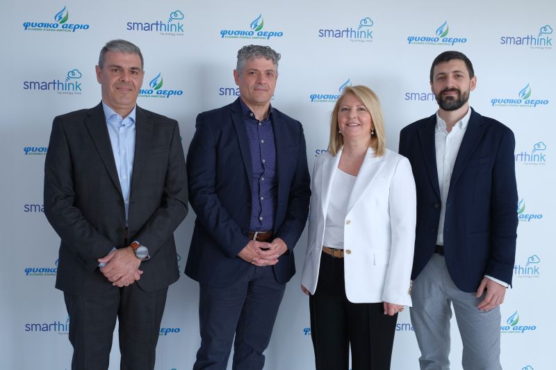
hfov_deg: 54.4
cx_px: 278
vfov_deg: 37.8
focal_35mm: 35
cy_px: 185
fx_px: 540
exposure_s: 1/100
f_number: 3.2
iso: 400
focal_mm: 23
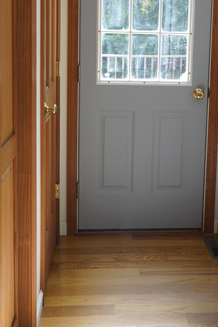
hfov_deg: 27.9
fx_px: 436
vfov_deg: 40.1
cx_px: 141
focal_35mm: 48
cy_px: 86
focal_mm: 28
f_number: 4
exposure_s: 1/160
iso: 400
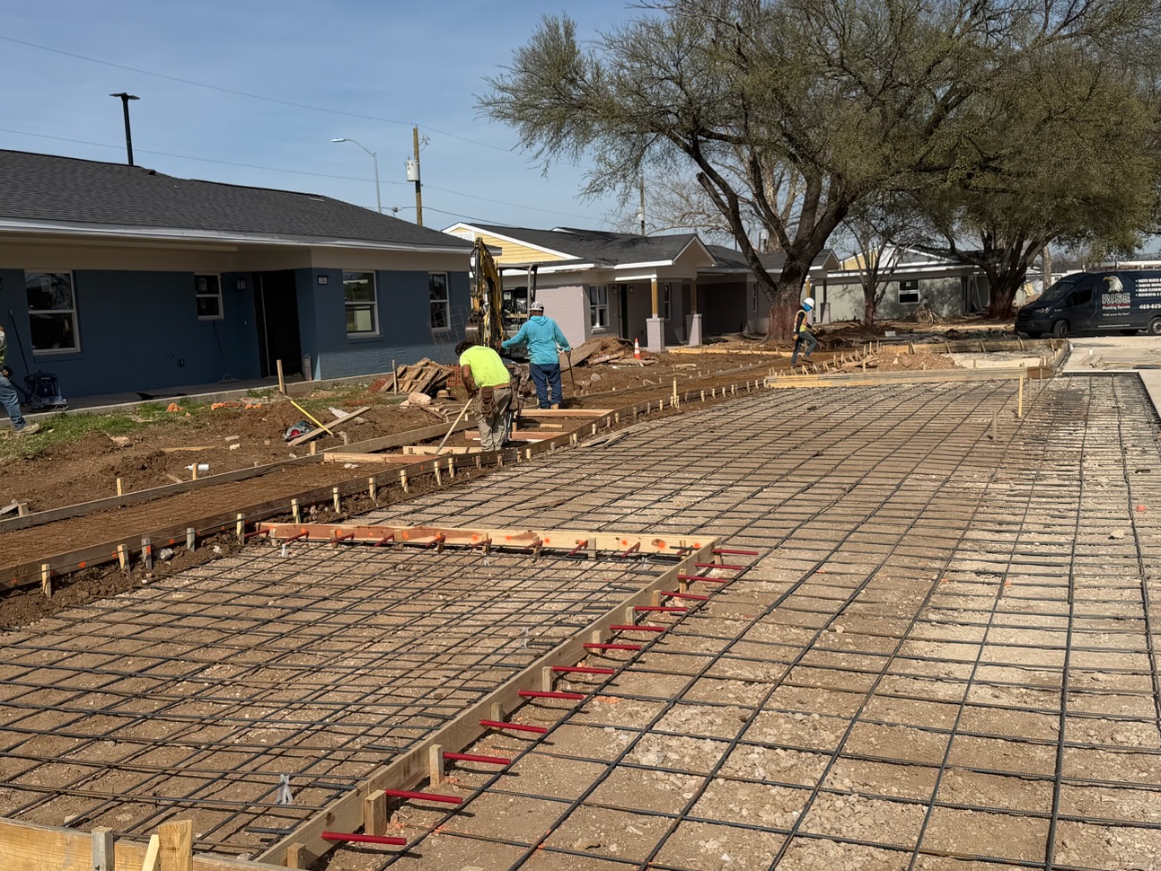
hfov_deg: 48.9
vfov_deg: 37.7
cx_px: 545
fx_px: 1275
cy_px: 477
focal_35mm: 38
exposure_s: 1/9091
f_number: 1.78
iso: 80
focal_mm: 6.76
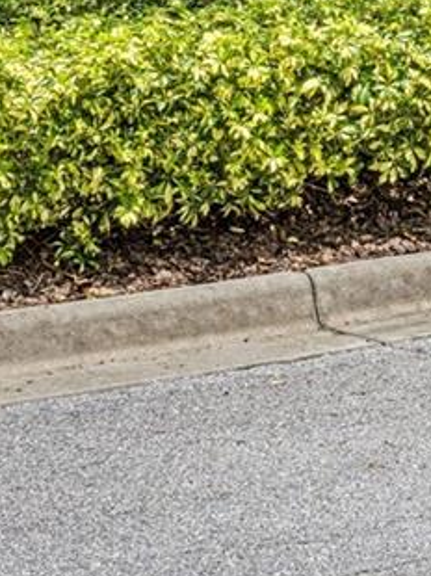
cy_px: -191
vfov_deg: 12.0
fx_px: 2643
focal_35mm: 159
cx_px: 856
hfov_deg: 8.8
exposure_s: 1/250
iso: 200
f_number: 13
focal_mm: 32
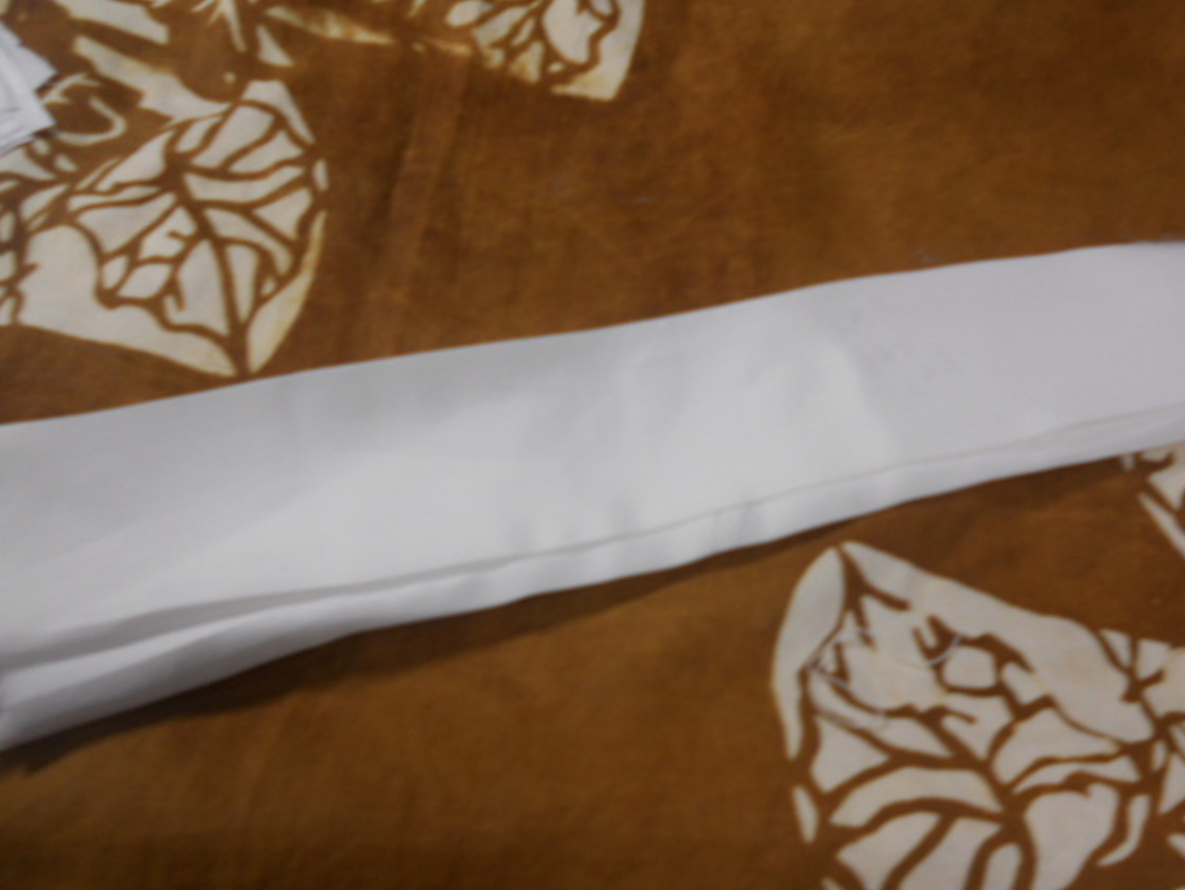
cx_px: 655
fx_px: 1061
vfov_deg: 45.4
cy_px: 502
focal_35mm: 31
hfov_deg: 58.2
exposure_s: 1/40
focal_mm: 4.9
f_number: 3.2
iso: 80
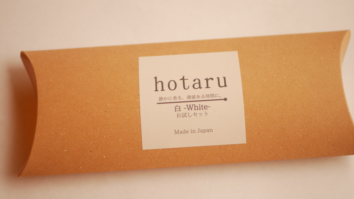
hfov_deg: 34.9
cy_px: 94
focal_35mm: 60
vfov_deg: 20.0
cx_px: 182
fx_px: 563
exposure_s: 1/125
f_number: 1.7
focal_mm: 25
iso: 200
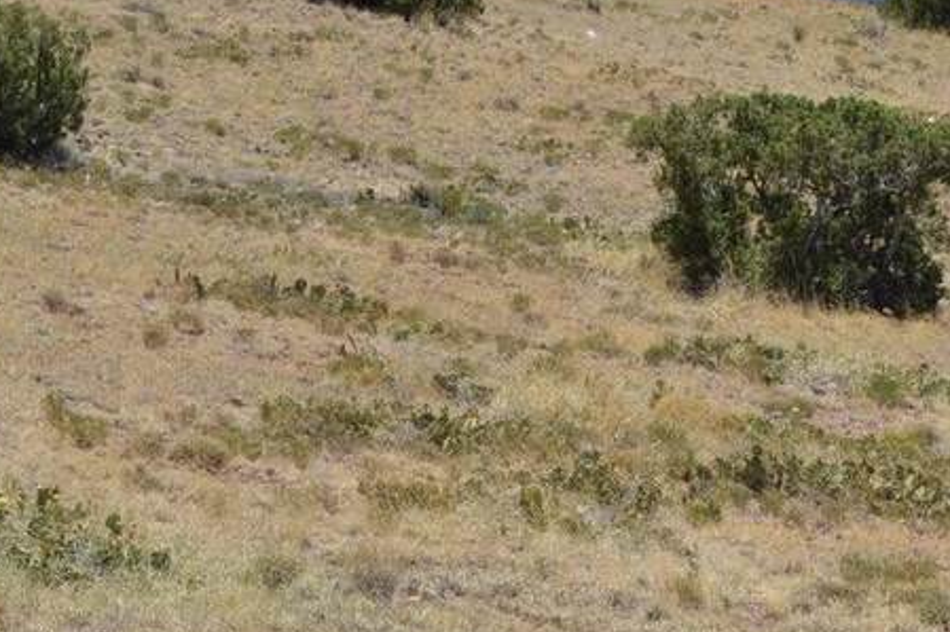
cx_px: 1088
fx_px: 5076
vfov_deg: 7.1
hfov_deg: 10.5
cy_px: 105
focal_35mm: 192
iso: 100
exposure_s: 1/250
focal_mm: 45
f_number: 8
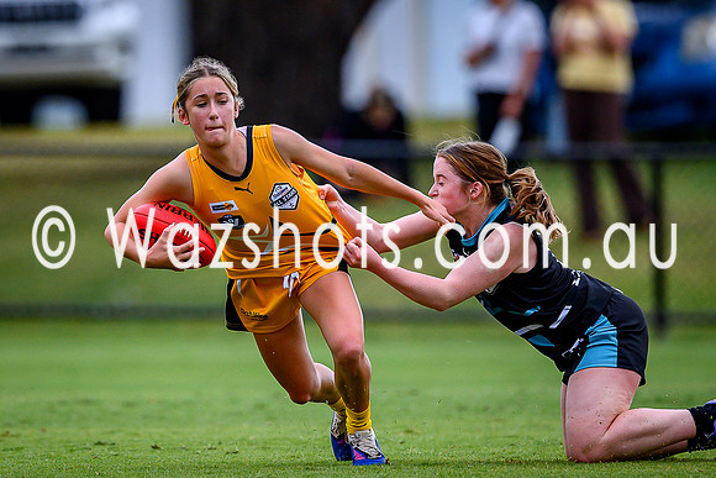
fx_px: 20386
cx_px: 220
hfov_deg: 2.0
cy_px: 227
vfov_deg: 1.3
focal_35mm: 1025
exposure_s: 1/1600
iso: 1250
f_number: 4
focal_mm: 500
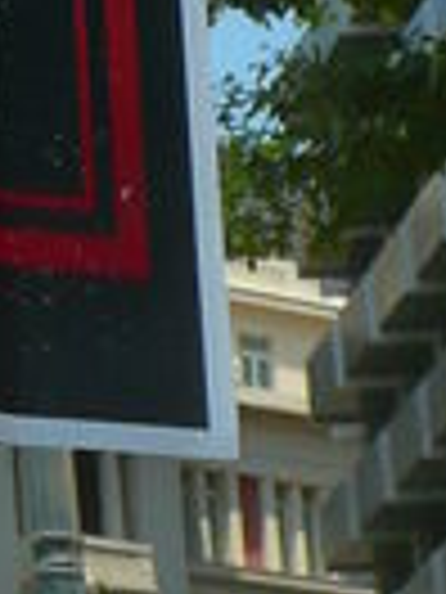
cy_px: -819
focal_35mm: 305
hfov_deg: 4.8
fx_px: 5240
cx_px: -441
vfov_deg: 6.2
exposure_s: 1/640
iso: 100
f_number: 4.2
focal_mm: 7.8
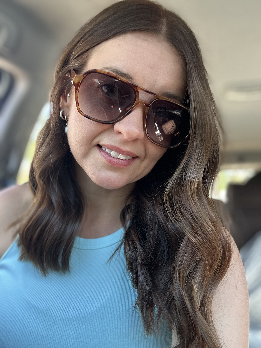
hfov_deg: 46.8
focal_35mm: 30
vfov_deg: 60.0
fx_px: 302
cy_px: 174
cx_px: 130
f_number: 1.9
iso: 80
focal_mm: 2.69
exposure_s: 1/106
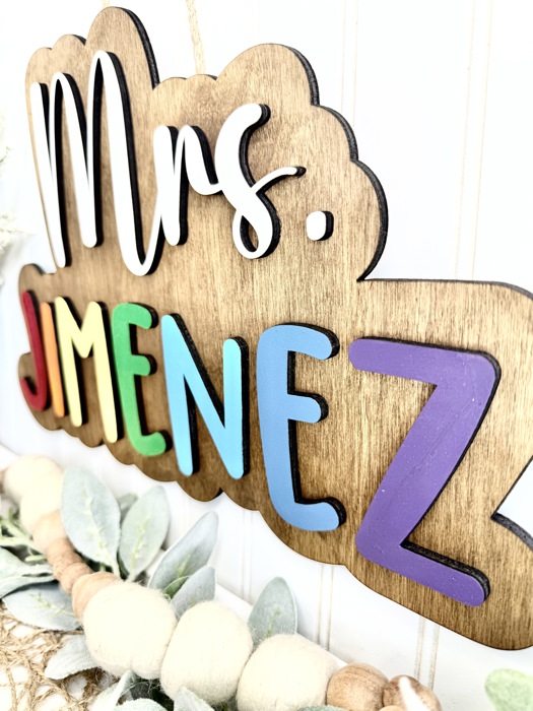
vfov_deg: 71.6
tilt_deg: -12.2
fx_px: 493
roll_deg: +1.9
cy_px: 356
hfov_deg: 56.8
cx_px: 266
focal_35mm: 24
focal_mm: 6.76
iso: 64
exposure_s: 1/289
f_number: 1.78
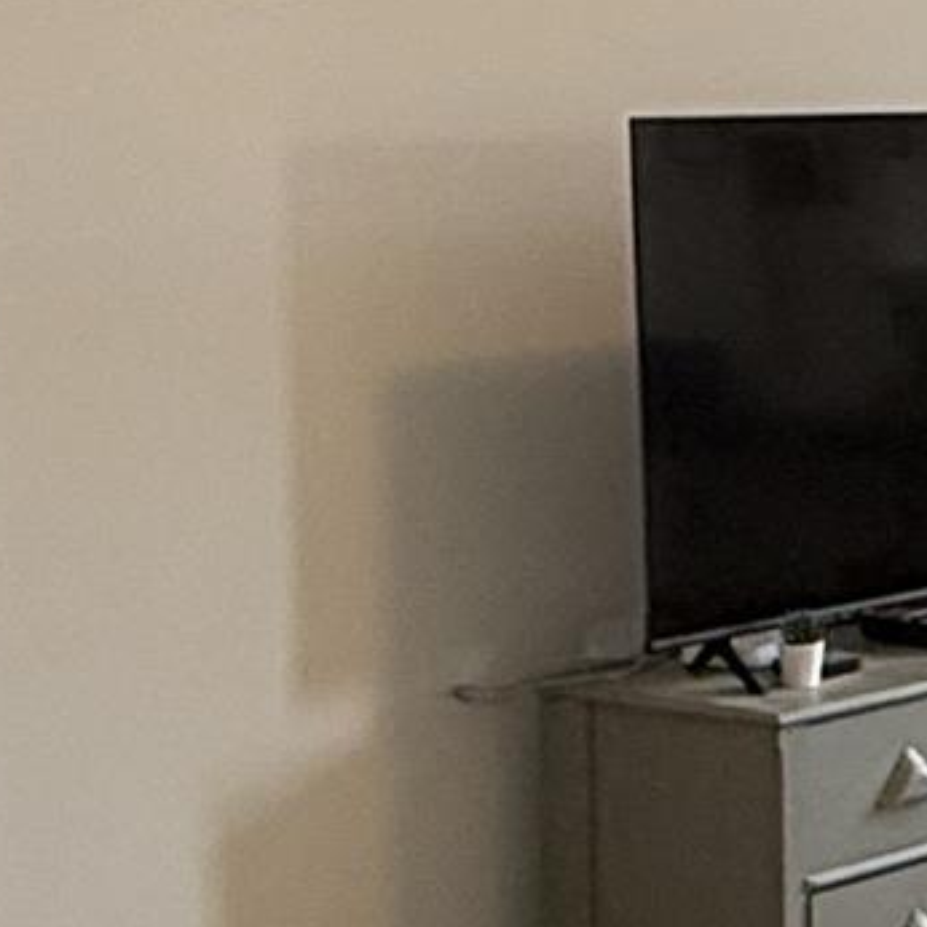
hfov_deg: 14.5
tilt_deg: -2.3
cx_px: 1508
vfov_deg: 15.8
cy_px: 244
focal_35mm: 110
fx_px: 3333
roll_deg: +0.4
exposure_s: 1/99
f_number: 2.2
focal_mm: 2.22
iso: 160
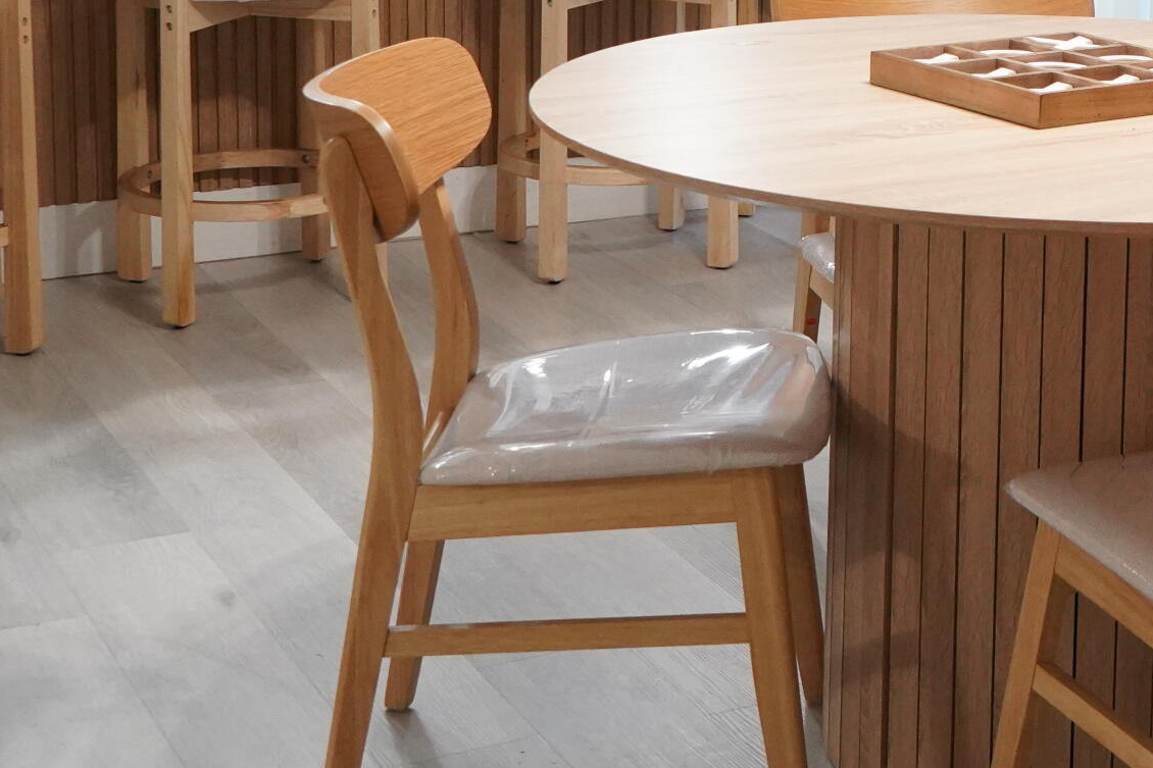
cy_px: 7
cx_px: 1099
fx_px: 2466
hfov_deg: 25.3
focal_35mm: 77
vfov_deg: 17.3
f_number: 5.6
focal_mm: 29
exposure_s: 1/125
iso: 6400
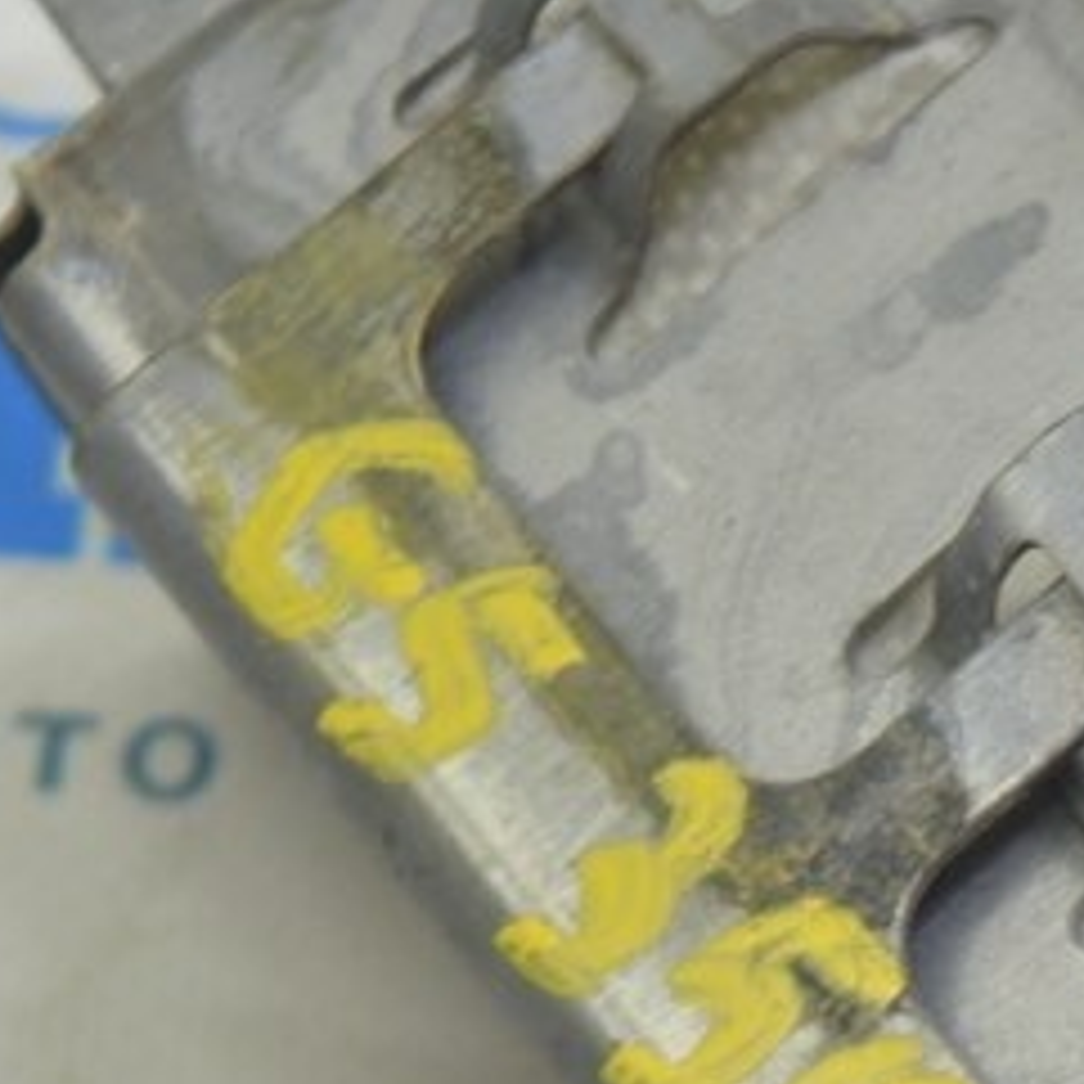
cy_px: 1307
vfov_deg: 5.9
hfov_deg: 5.9
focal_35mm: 298
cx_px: 1138
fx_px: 10551
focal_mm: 55
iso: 400
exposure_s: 1/20
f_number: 5.6
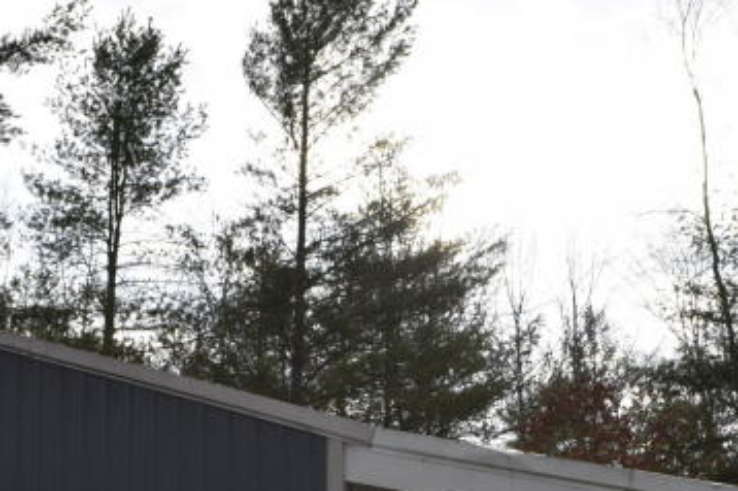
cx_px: 474
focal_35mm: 87
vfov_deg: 14.9
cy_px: 652
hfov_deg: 23.3
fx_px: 1782
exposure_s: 1/160
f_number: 6.3
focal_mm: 18
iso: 100
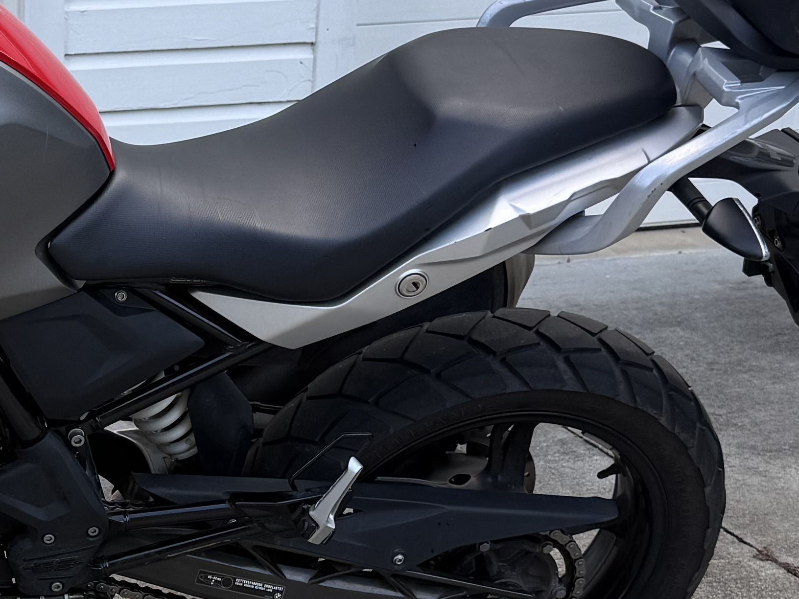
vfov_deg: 17.5
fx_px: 1939
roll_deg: +0.4
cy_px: 454
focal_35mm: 84
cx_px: -2
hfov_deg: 22.4
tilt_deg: -21.1
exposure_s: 1/421
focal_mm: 6.76
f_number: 1.78
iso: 80
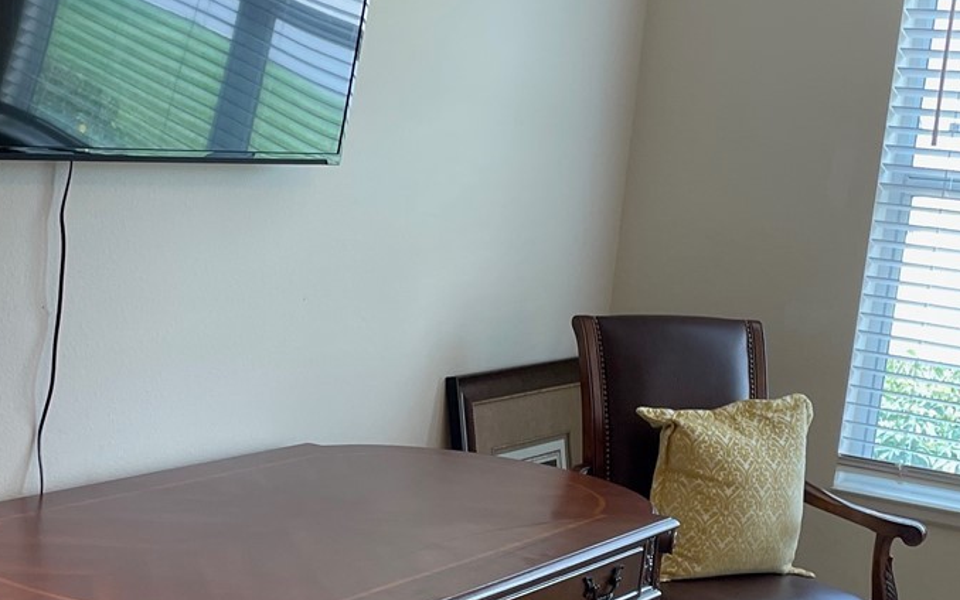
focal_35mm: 65
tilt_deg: -11.9
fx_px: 1701
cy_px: 502
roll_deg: -3.6
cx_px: 297
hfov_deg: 31.2
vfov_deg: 19.8
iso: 100
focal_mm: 4.2
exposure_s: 1/120
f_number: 1.6
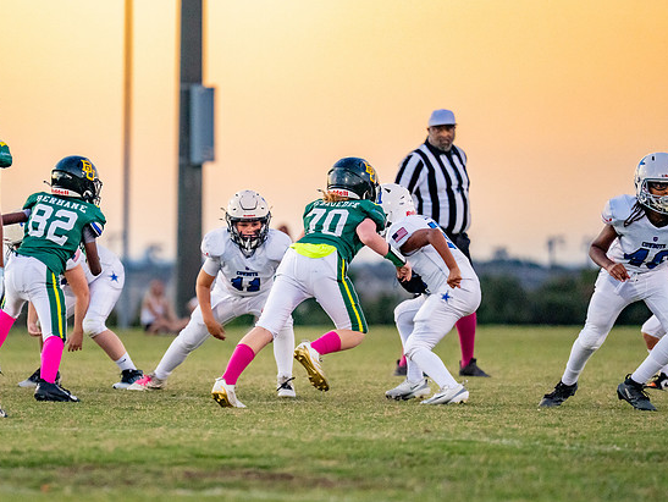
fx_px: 5426
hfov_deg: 7.0
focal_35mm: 281
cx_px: 213
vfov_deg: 5.3
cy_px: 286
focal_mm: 200
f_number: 2.8
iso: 4000
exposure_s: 1/1600
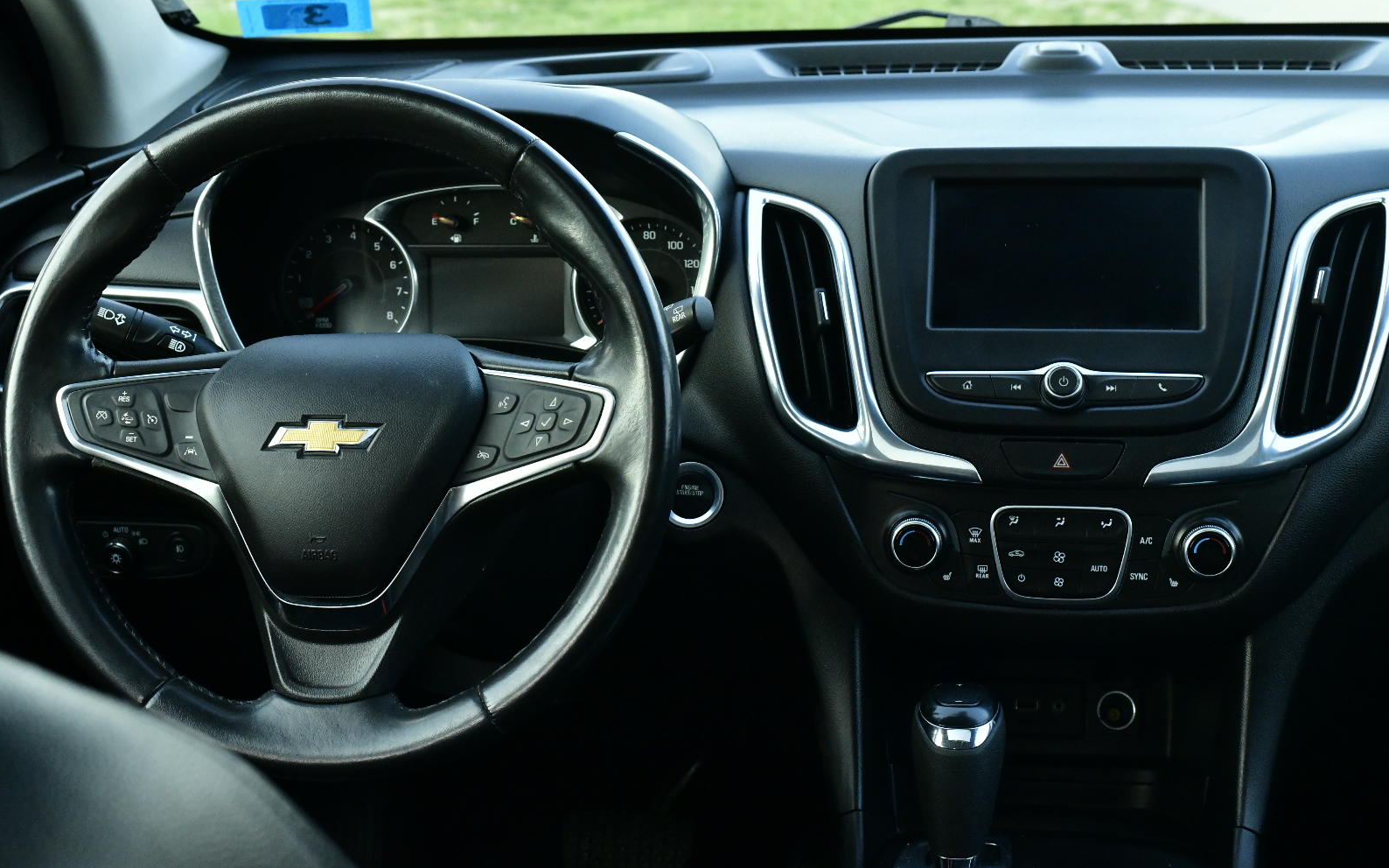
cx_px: 706
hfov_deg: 38.9
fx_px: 1968
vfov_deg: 24.9
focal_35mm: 52
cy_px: 443
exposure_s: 1/250
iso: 6400
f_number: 9
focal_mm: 50
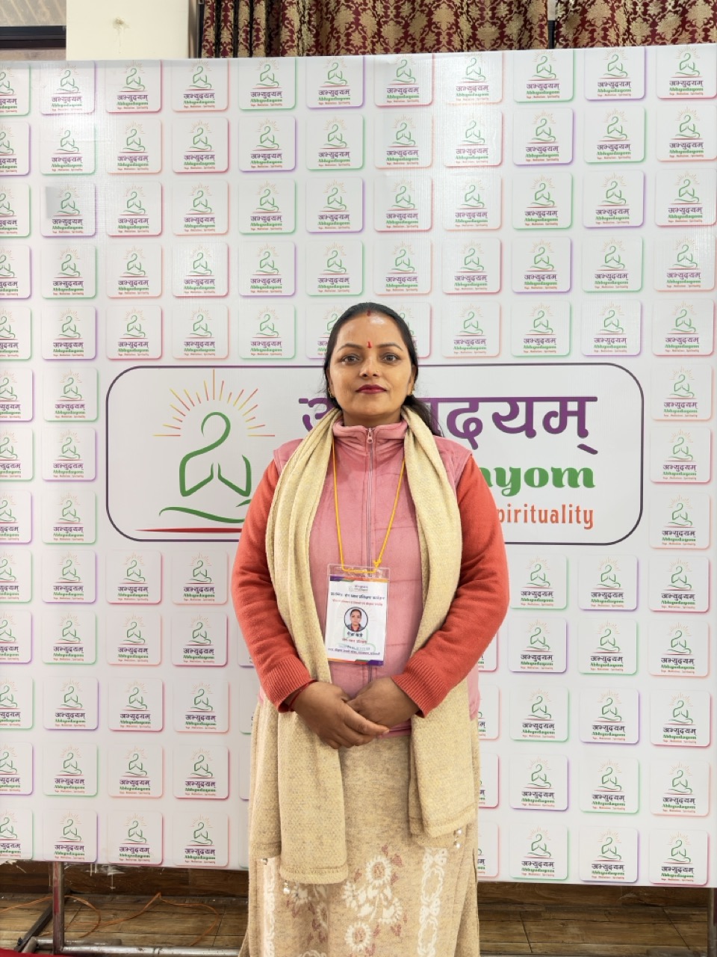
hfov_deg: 53.1
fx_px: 718
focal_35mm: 26
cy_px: 478
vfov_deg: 67.3
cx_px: 358
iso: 320
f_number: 1.6
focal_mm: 5.96
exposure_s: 1/30
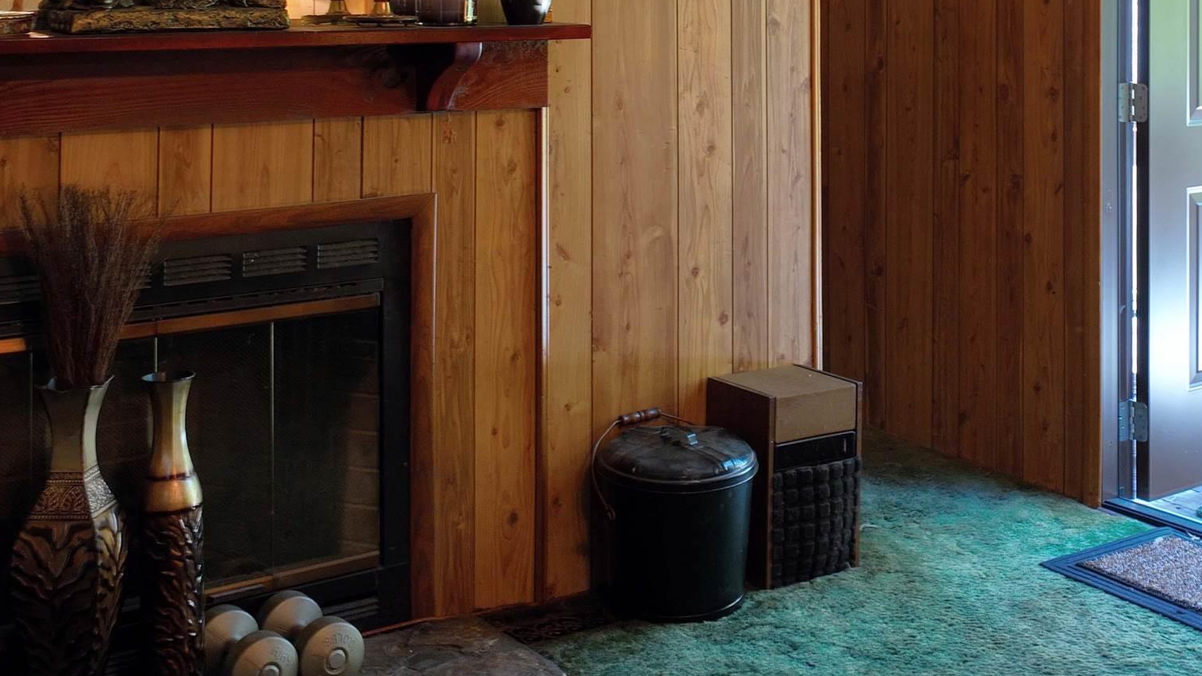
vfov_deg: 21.6
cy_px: -43
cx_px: 743
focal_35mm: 53
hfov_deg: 38.9
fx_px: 1689
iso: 100
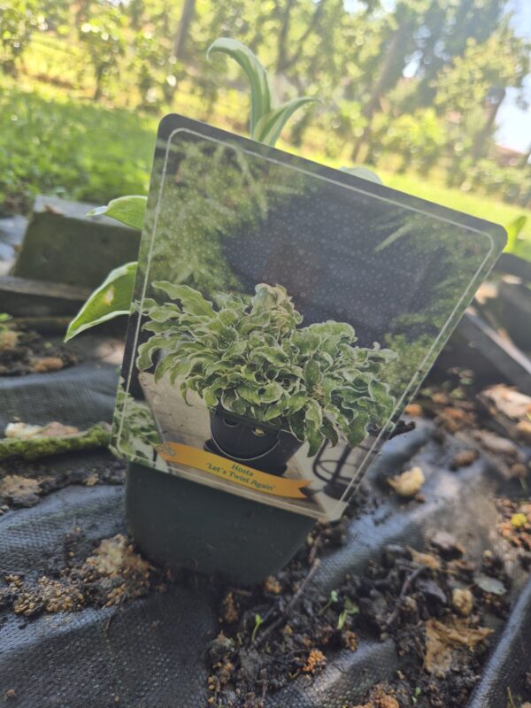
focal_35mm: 23
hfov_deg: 58.9
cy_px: 354
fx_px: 470
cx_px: 266
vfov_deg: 73.9
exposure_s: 1/180
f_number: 1.8
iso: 25
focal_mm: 5.4
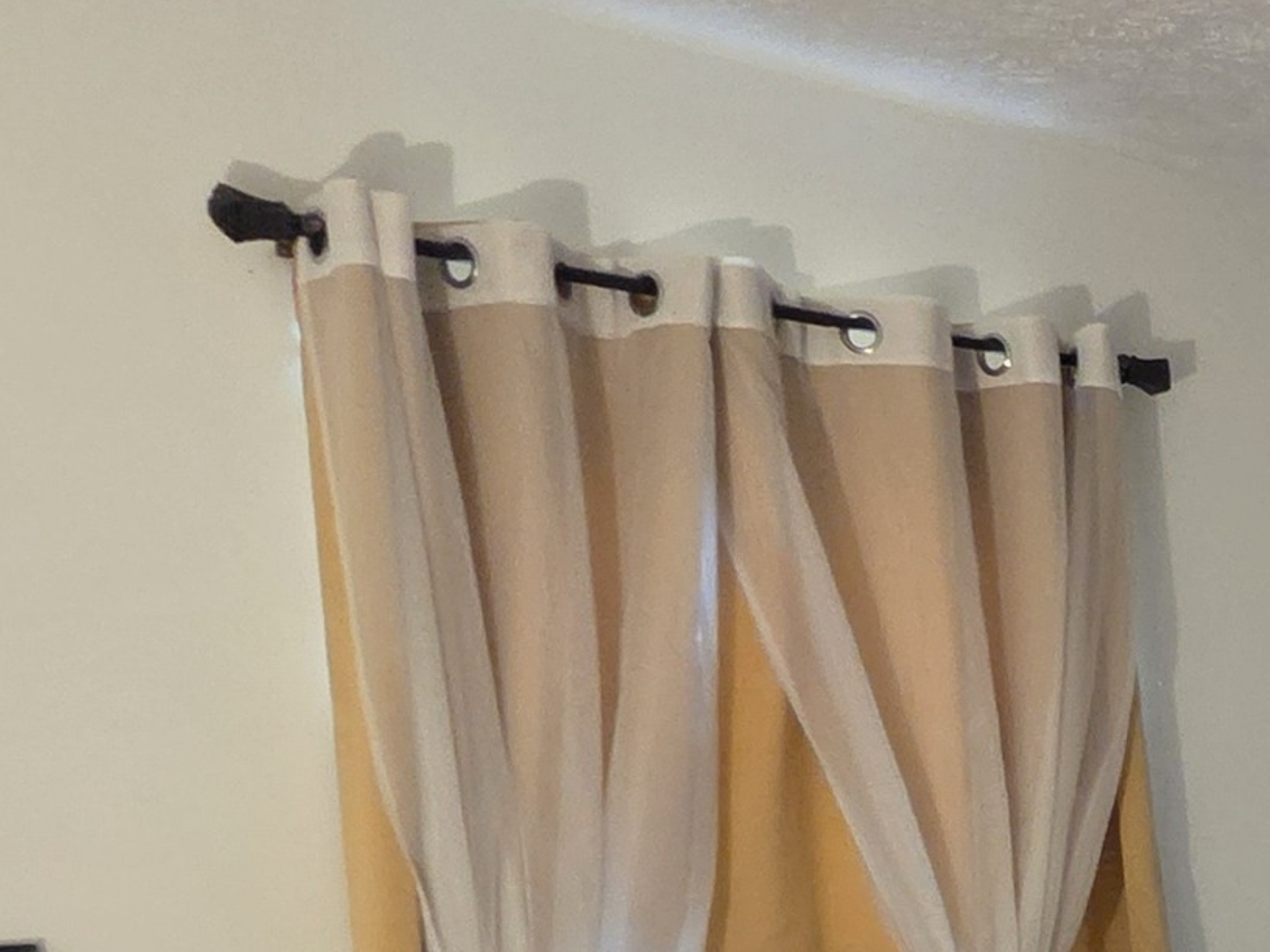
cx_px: 1725
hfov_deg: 29.6
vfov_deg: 26.1
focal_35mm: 49
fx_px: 1797
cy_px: 1176
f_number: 2.2
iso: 1250
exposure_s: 1/60
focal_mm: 2.2
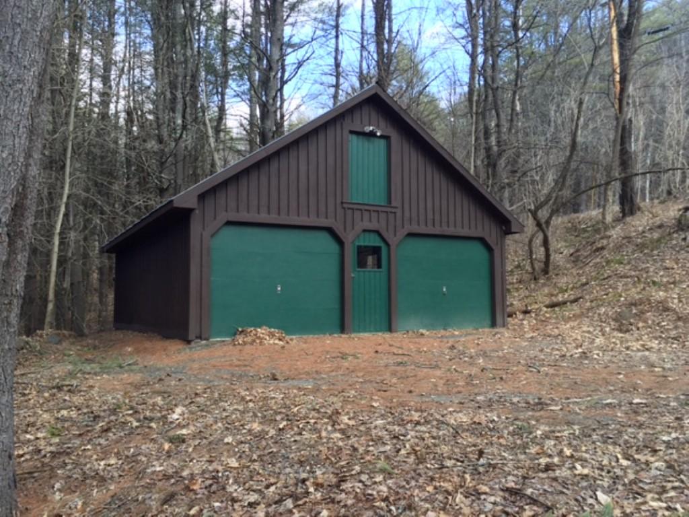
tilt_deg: +5.4
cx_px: 344
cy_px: 258
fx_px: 577
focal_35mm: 29
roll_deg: +0.5
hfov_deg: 61.7
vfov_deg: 48.2
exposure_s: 1/120
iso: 32
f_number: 2.2
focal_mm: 4.15
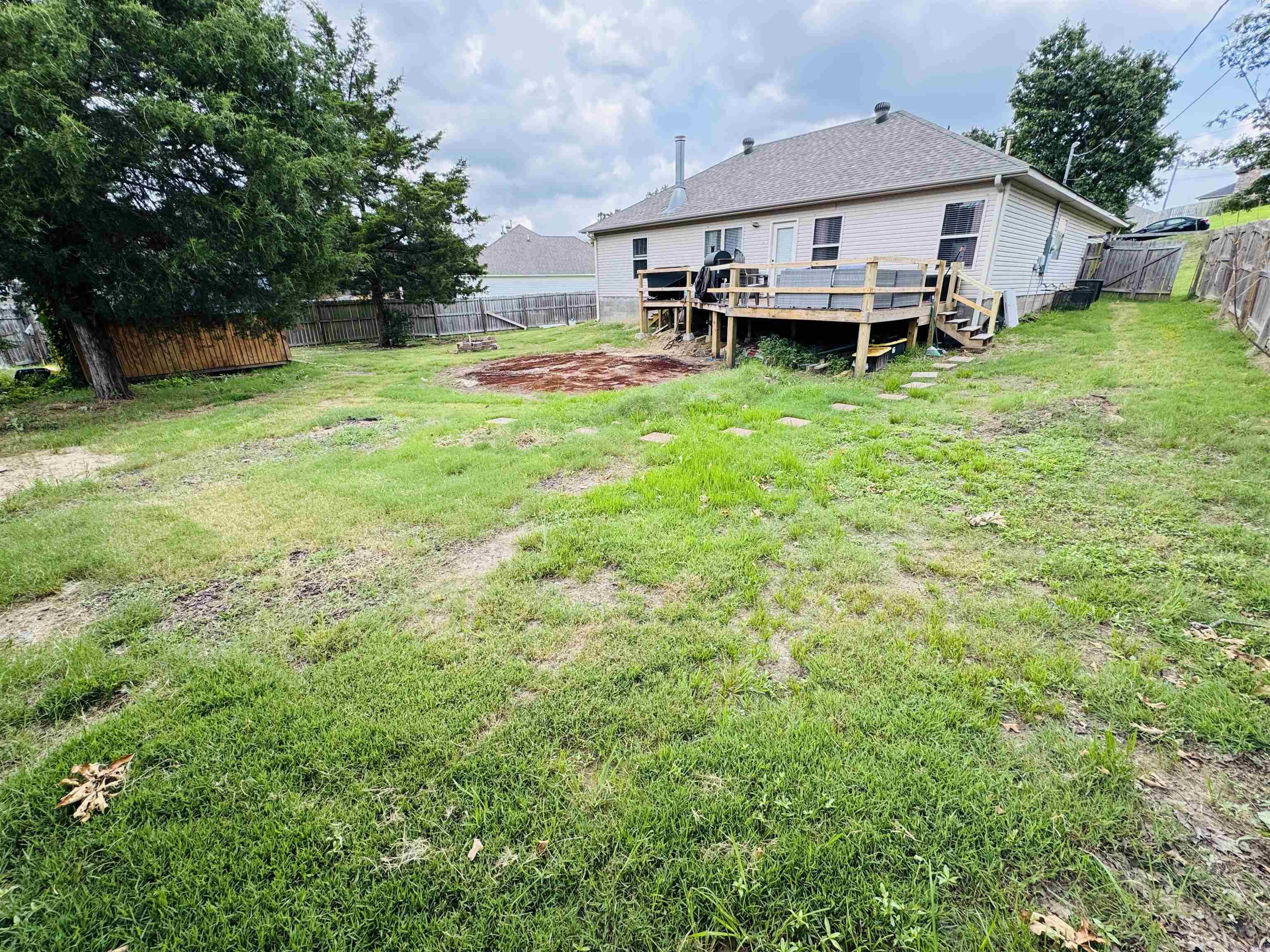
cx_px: 635
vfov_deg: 85.7
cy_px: 476
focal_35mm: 14
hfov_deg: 102.1
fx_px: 514
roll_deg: +0.4
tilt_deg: -19.5
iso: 40
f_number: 2.2
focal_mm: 2.22
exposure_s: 1/321
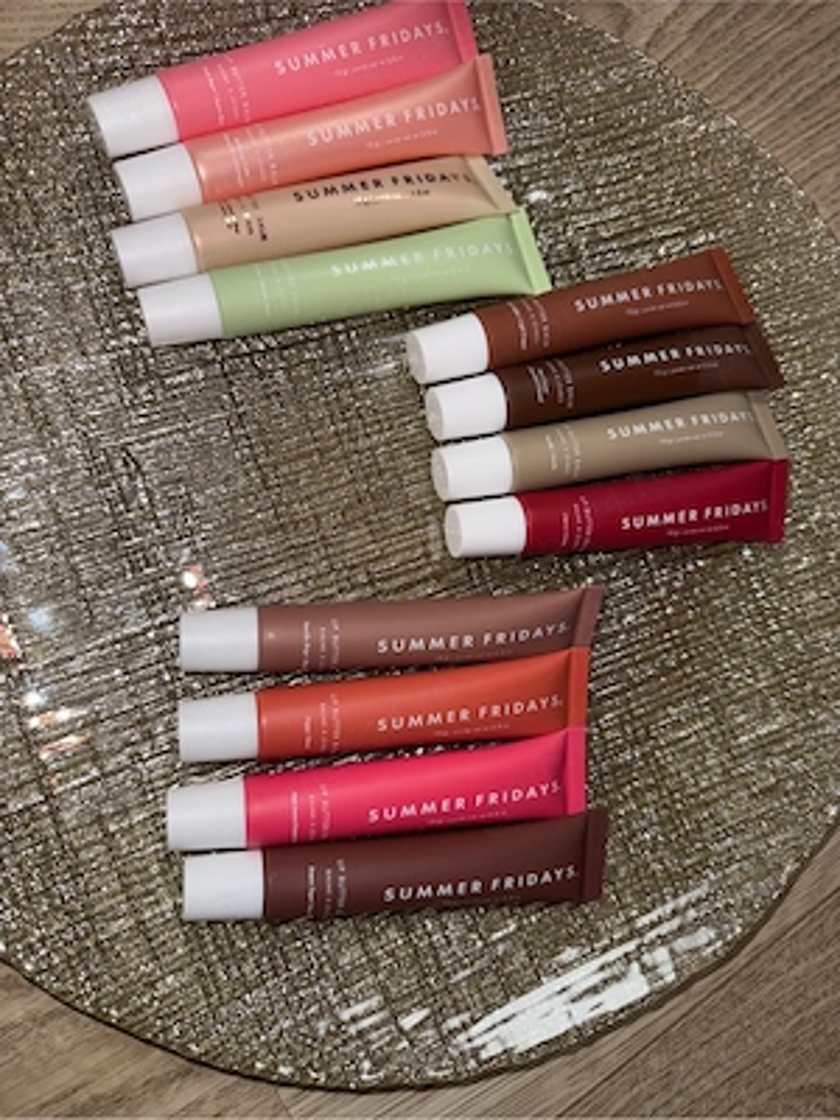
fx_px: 777
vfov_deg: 71.6
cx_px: 420
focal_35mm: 24
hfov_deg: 56.8
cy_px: 560
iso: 50
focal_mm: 6.76
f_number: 1.78
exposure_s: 1/81
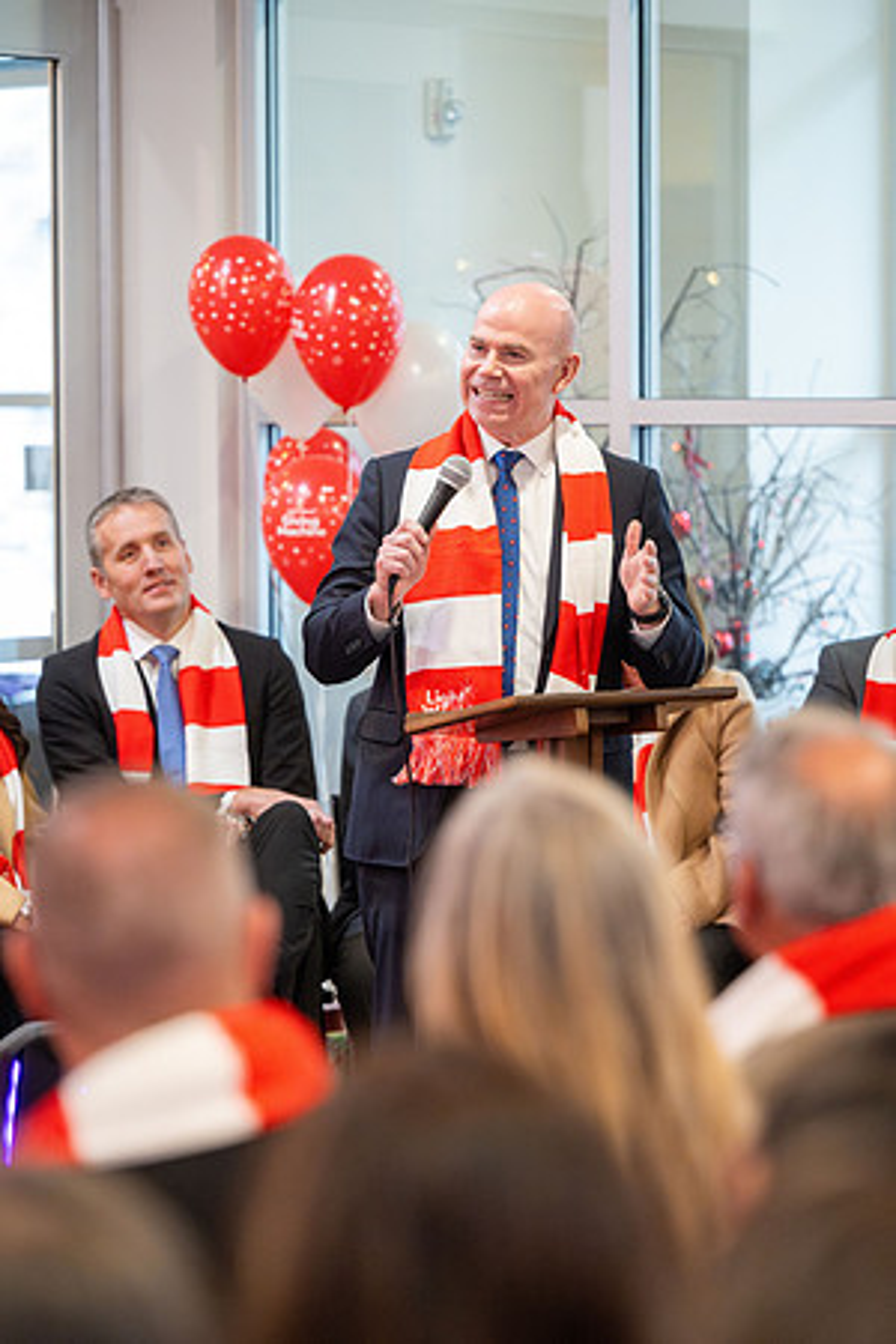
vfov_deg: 15.8
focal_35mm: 130
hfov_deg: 10.5
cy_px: 672
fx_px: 4853
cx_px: 448
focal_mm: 130
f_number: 2.8
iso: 8000
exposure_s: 1/400
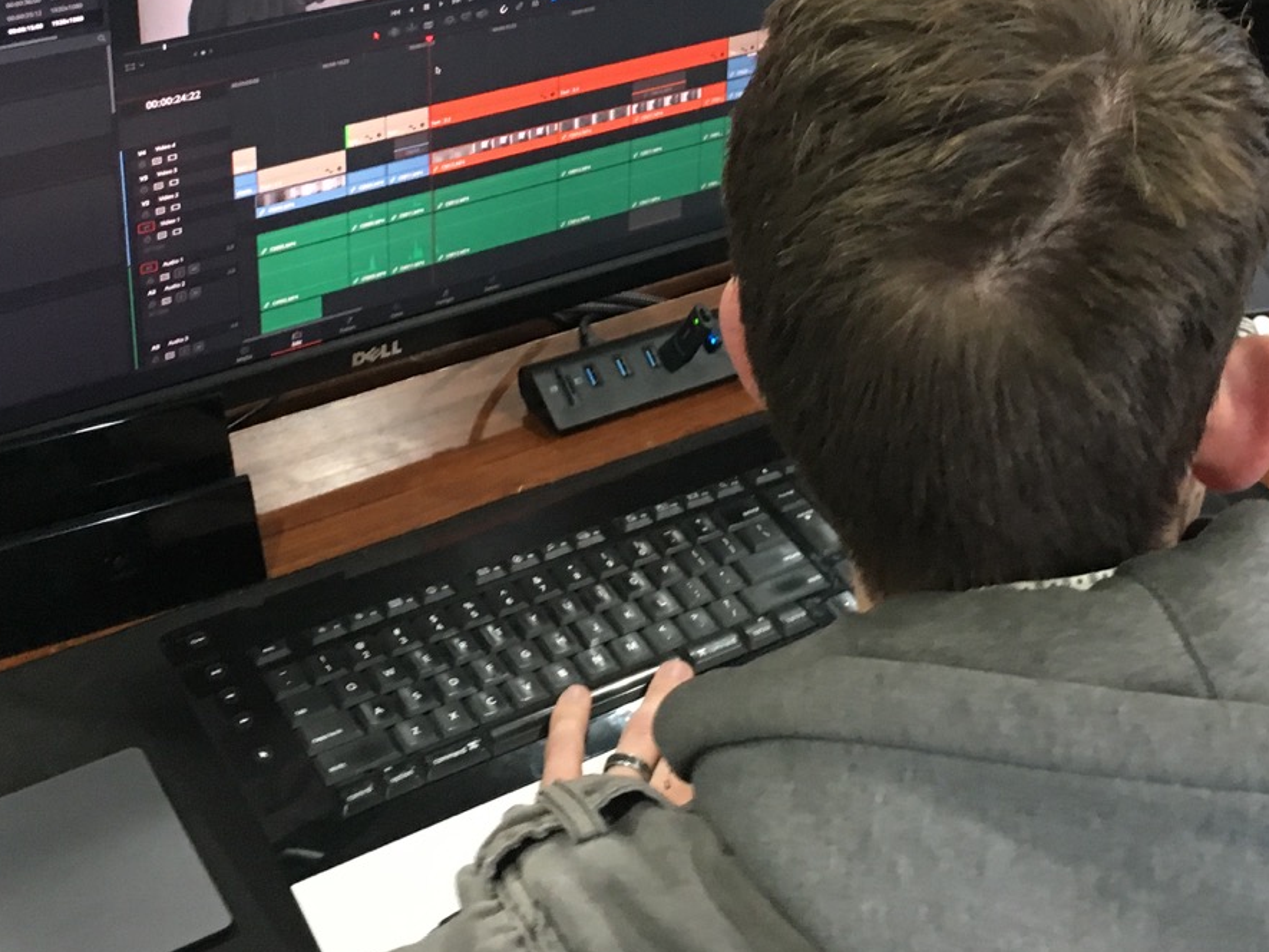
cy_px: 34
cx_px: 753
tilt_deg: -22.9
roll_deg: -3.5
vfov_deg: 23.9
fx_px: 2163
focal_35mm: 59
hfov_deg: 32.6
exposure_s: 1/30
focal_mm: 4.15
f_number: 2.2
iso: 160
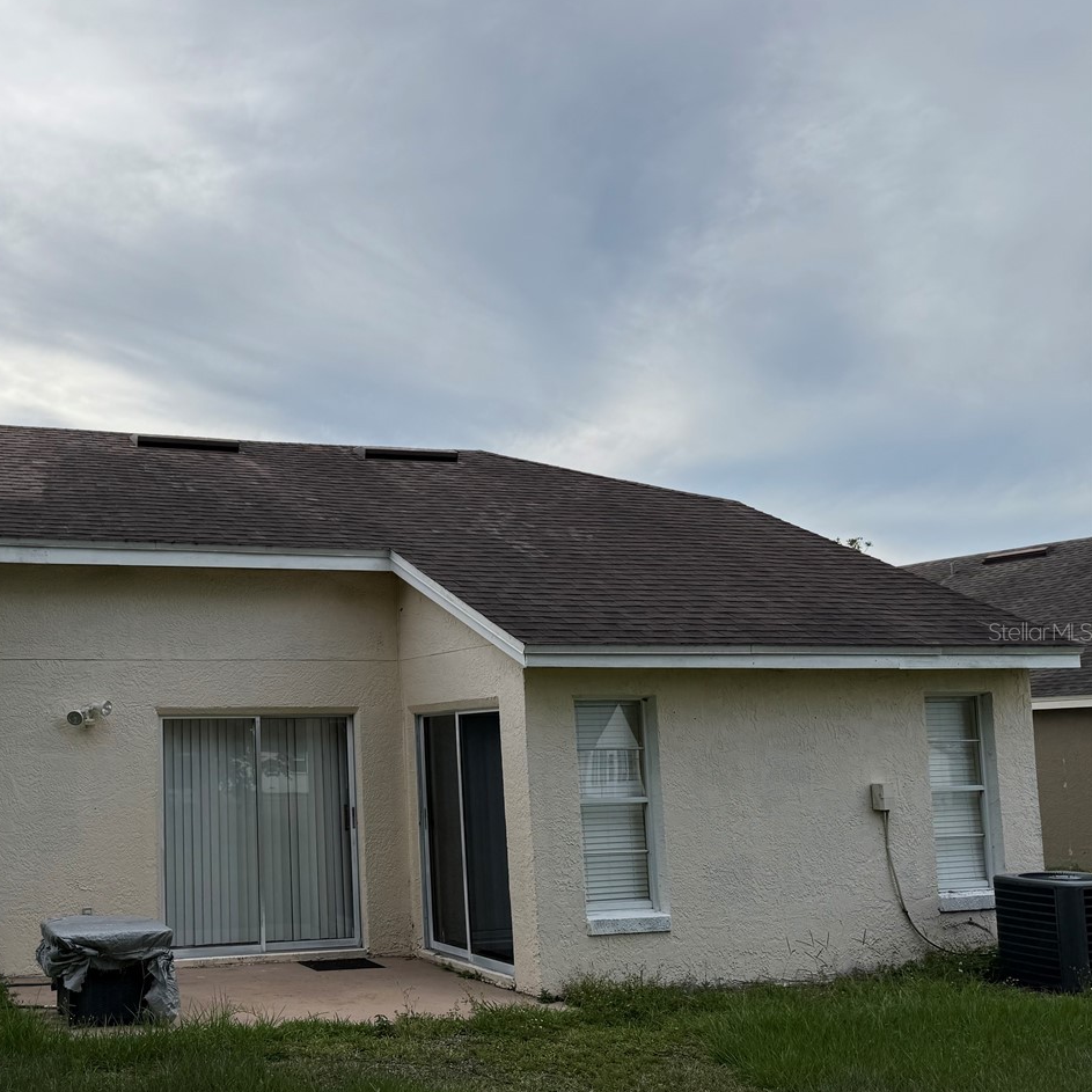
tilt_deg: +6.2
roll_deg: +1.0
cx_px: 171
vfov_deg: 45.9
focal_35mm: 36
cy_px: 631
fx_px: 1285
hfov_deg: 43.2
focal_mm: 6.76
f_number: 1.78
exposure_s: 1/6173
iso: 80
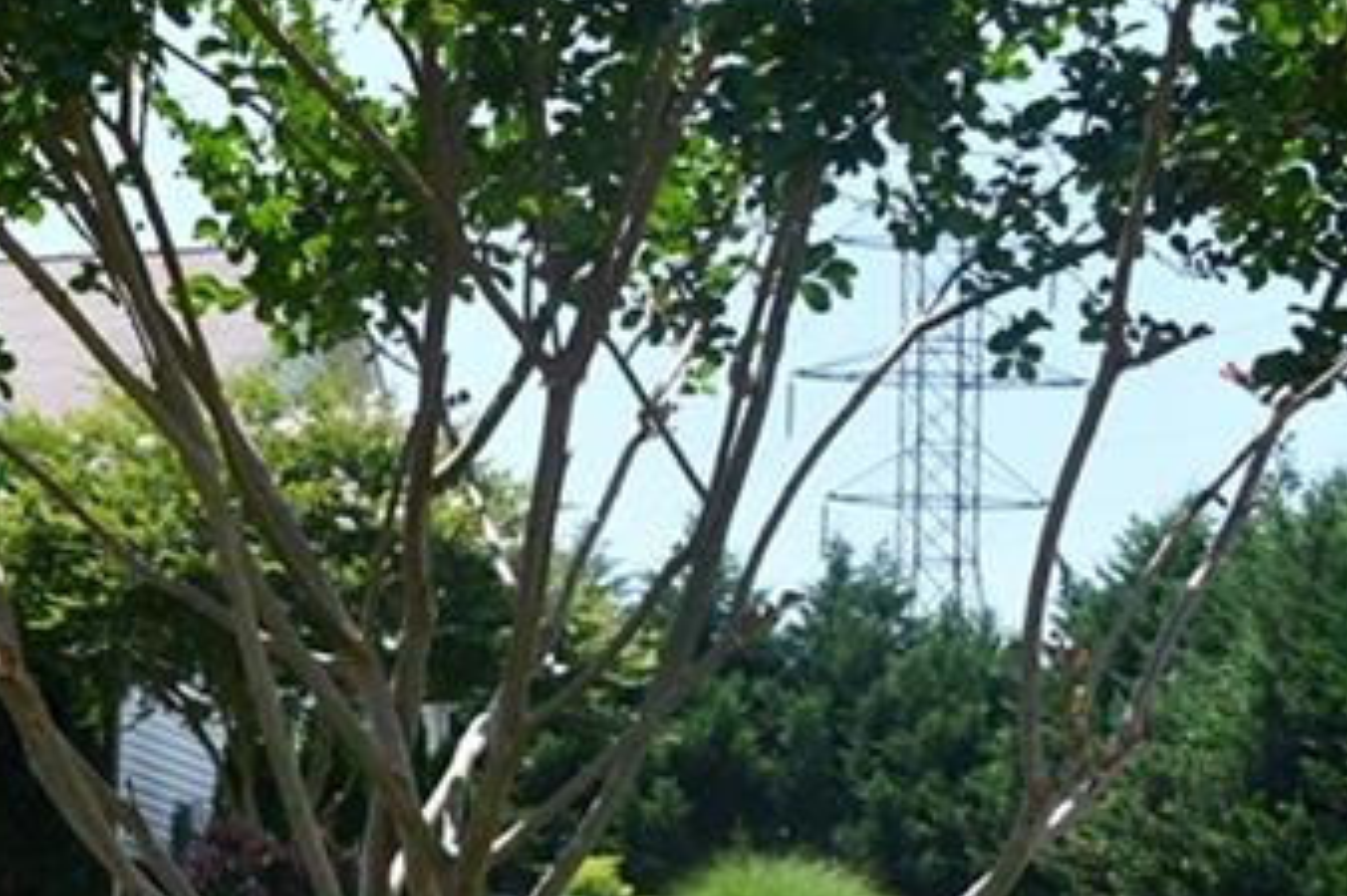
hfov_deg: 16.5
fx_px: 4413
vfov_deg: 11.5
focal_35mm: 118
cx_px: -375
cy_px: 860
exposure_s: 1/250
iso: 140
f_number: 8
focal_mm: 26
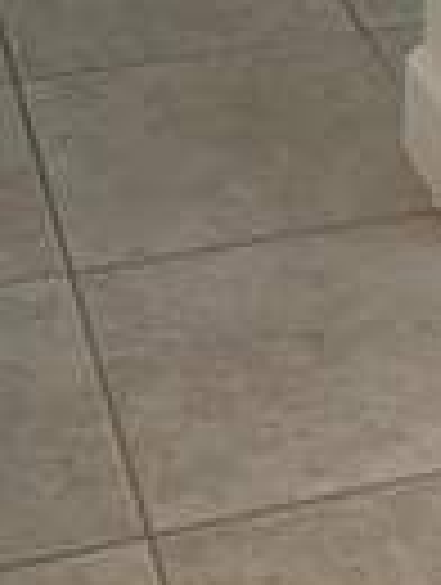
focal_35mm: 128
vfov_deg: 13.3
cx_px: 612
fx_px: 2167
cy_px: -580
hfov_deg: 11.3
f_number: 1.8
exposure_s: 1/60
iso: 125
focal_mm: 4.25
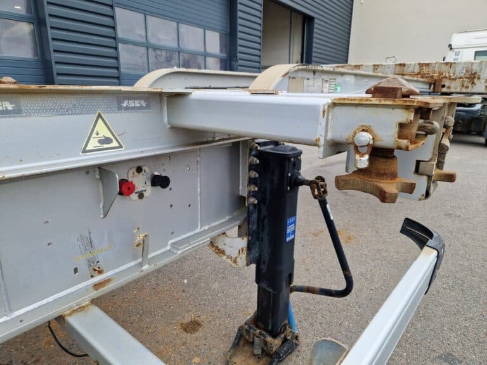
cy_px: 182
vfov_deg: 58.9
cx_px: 244
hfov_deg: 73.9
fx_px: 324
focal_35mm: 23
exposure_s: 1/1597
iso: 50
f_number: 1.8
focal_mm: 5.4
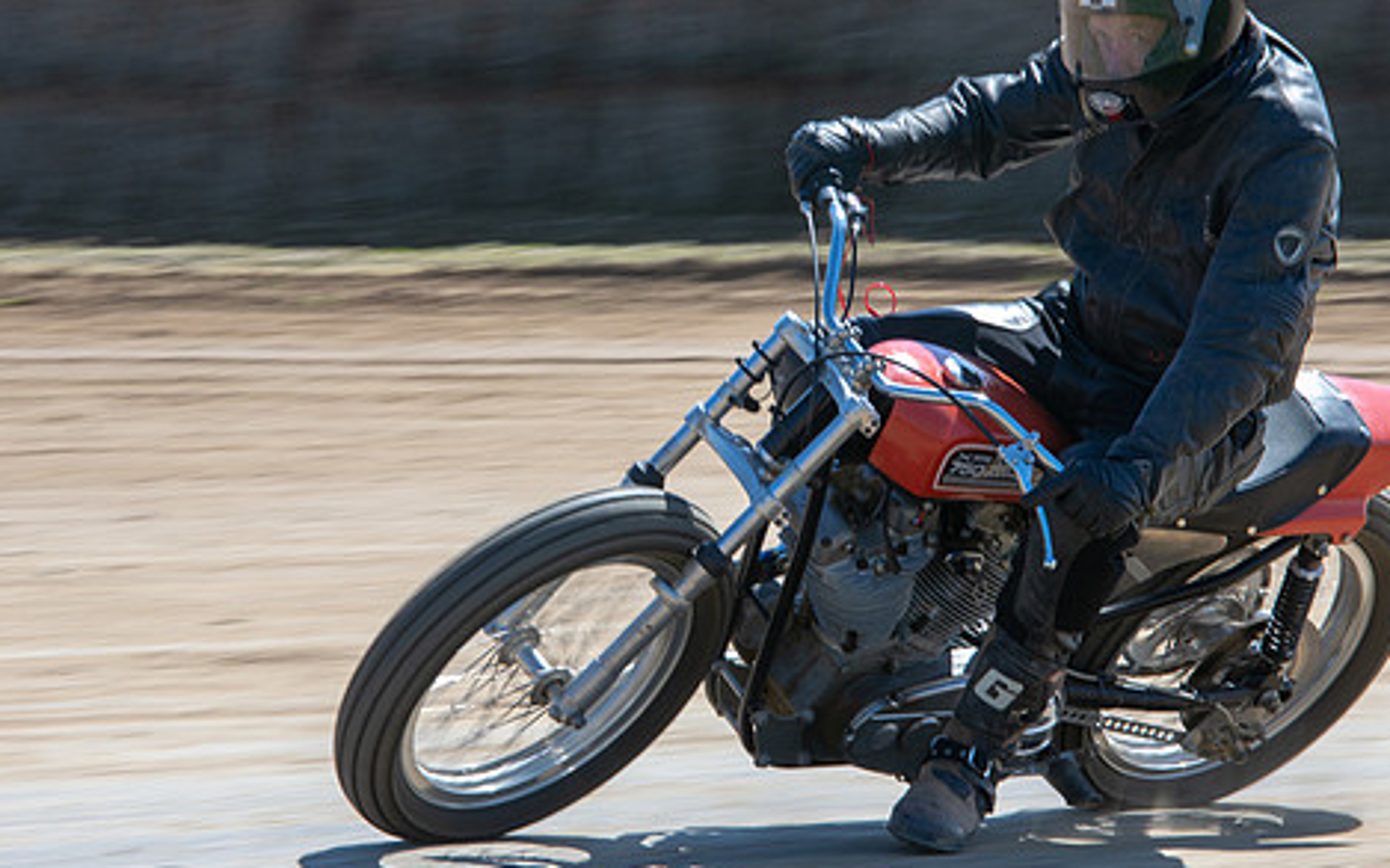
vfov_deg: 2.9
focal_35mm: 448
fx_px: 16969
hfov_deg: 4.7
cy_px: 339
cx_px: 669
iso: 125
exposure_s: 1/125
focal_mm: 200
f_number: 9
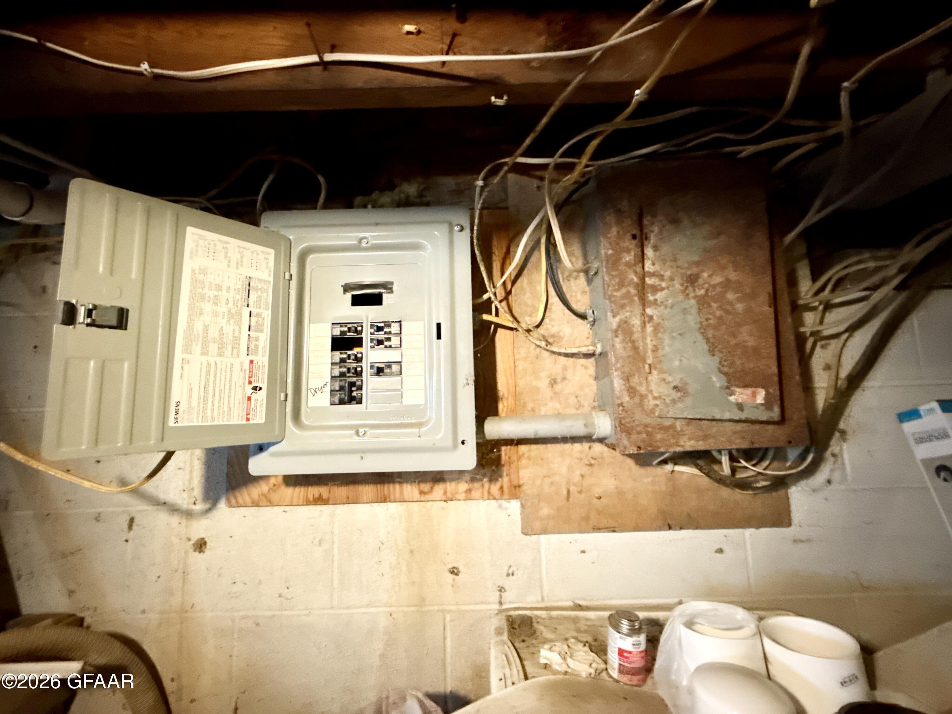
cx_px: 476
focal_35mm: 14
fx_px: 385
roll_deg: +1.8
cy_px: 357
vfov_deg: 85.7
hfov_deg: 102.1
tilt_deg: +9.3
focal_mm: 2.22
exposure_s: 1/40
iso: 1000
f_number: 2.2
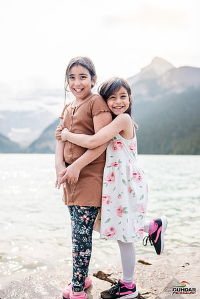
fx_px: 292
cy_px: 150
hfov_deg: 37.9
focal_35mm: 35
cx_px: 100
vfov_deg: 54.4
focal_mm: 35
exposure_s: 1/4000
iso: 200
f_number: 2
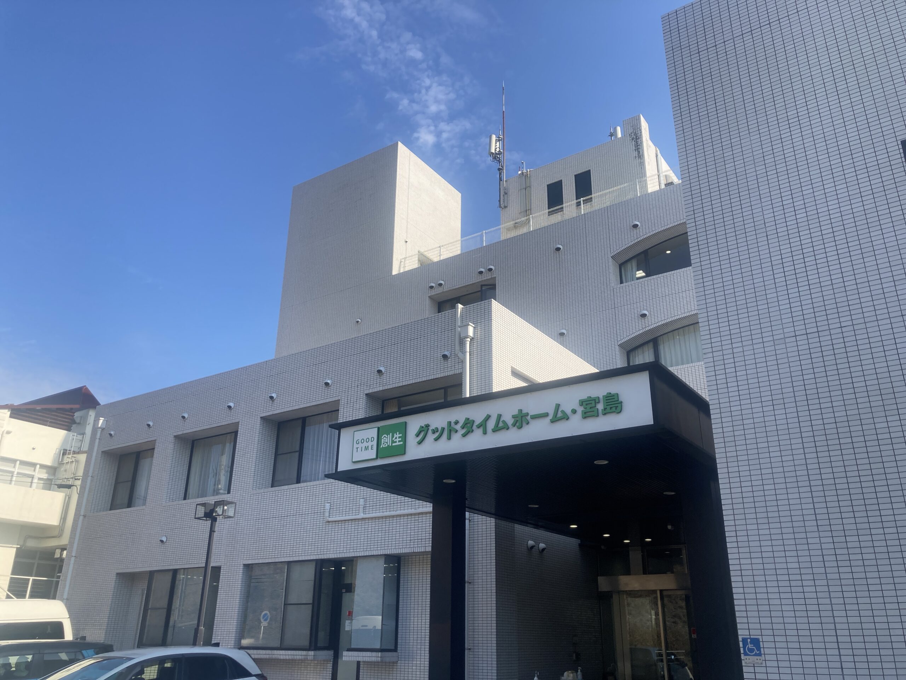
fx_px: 733
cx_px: 453
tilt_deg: +22.5
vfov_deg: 49.7
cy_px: 340
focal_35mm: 28
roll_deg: -0.4
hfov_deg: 63.4
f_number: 1.8
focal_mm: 3.99
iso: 20
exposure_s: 1/1297
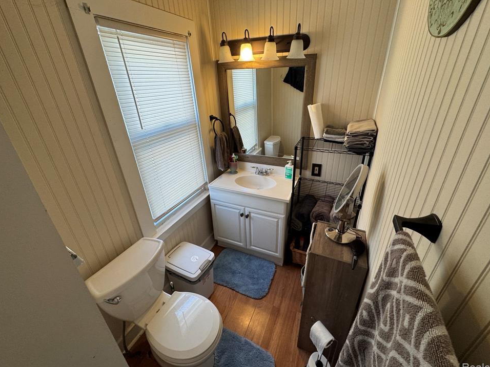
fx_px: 212
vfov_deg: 81.7
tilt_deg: -25.9
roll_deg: +2.6
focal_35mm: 15
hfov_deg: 98.1
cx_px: 252
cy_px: 179
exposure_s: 1/120
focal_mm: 2.22
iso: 160
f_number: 2.2
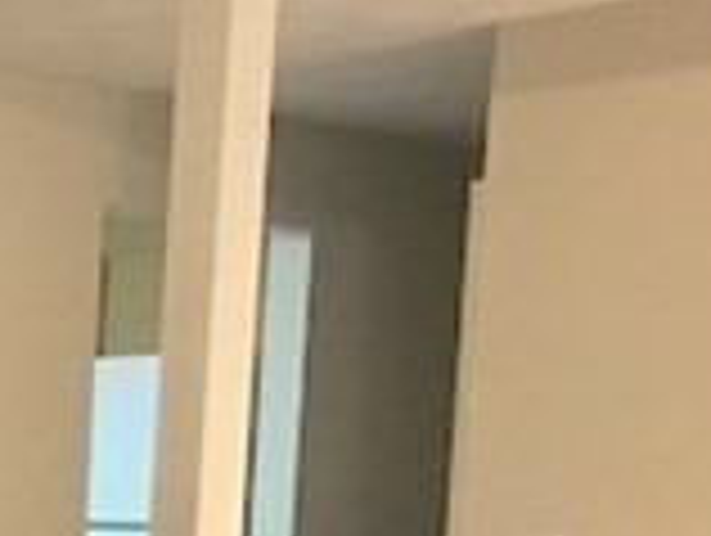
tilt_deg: -6.1
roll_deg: -2.6
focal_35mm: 106
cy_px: 721
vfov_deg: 13.4
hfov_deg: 16.3
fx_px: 2181
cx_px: -464
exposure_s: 1/15
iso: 100
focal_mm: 3.99
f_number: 1.8
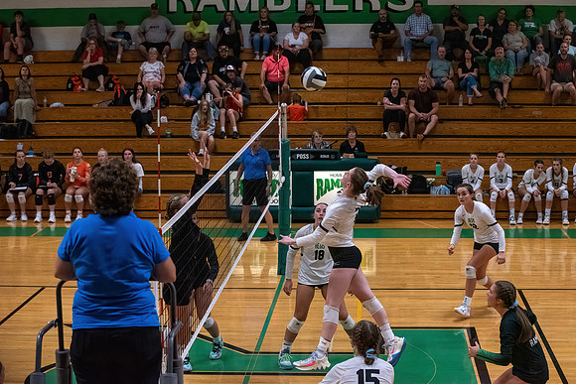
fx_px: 1290
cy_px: 196
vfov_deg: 16.9
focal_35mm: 81
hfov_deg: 25.1
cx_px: 328
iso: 12800
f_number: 4.5
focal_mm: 70
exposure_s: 1/1000
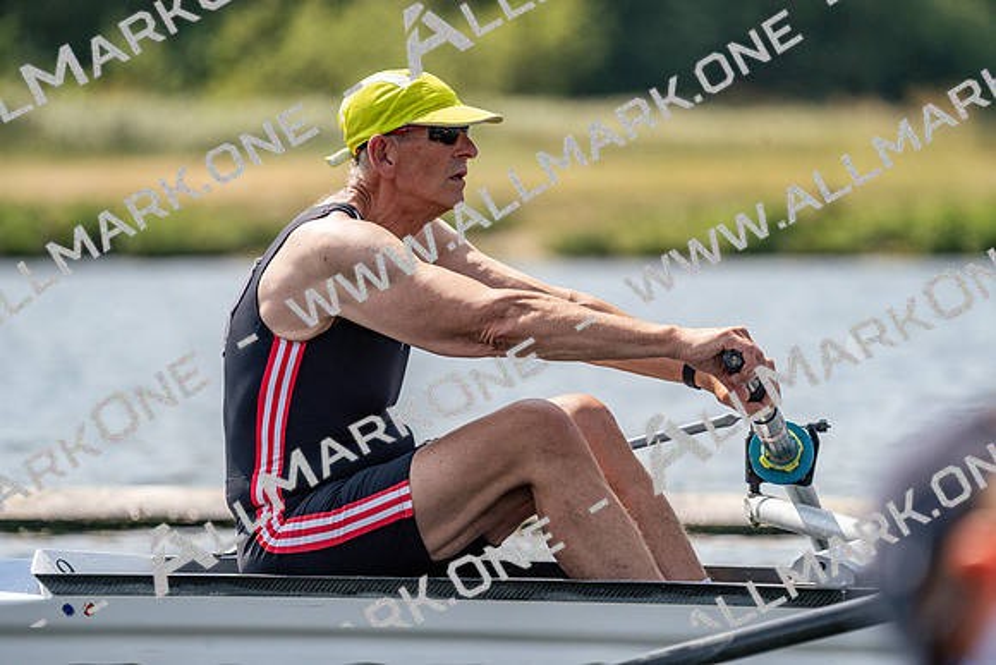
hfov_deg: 4.7
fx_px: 12093
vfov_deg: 3.1
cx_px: 498
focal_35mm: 437
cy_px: 332
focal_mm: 437
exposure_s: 1/1600
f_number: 6.3
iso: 250
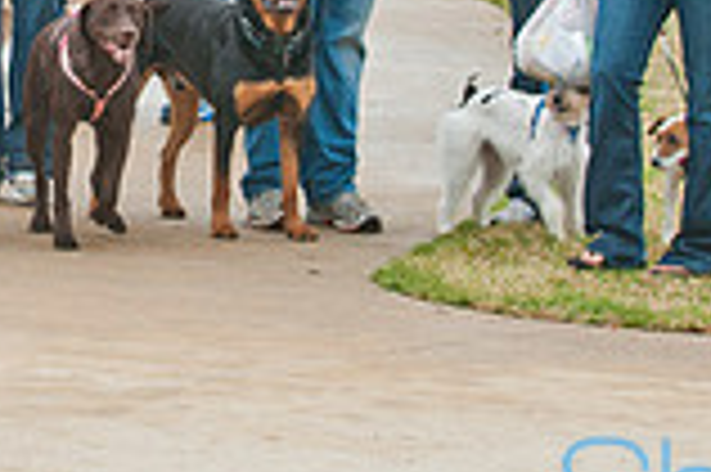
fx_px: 8681
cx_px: -27
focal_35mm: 440
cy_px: -142
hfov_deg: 4.7
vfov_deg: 3.1
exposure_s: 1/250
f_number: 5
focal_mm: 80
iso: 320
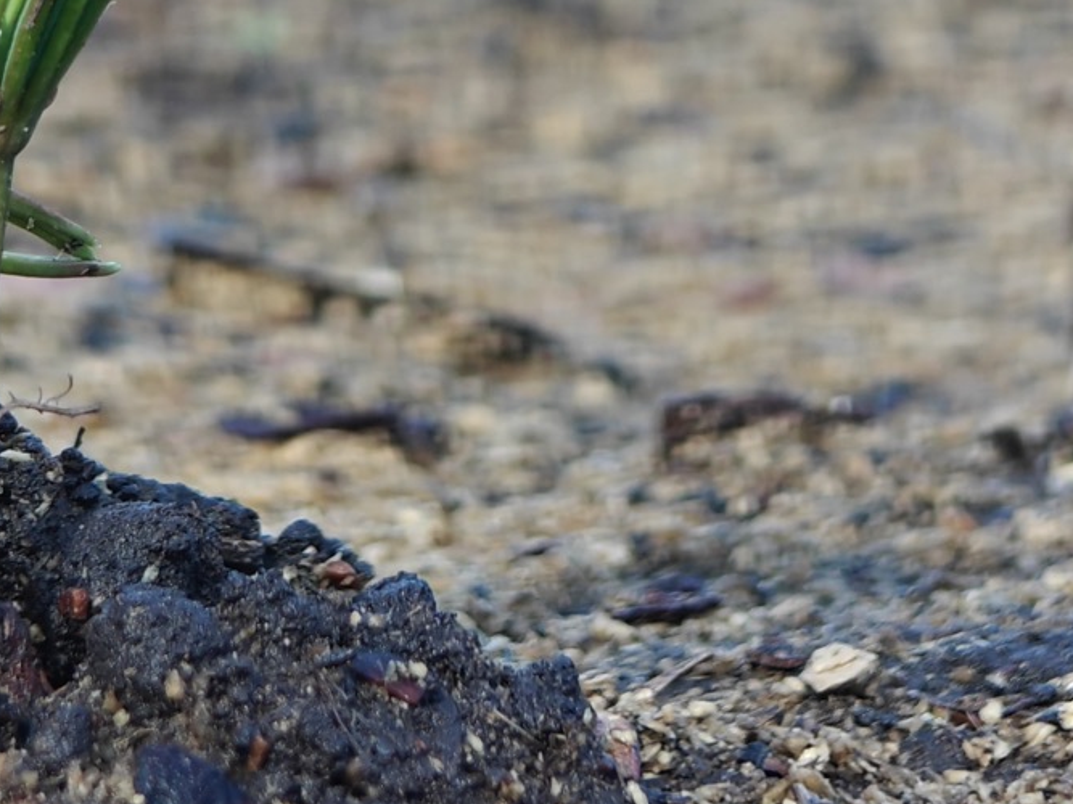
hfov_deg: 8.6
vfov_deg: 6.4
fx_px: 7159
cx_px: 565
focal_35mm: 231
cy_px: 39
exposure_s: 1/200
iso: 160
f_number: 6.3
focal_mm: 13.3
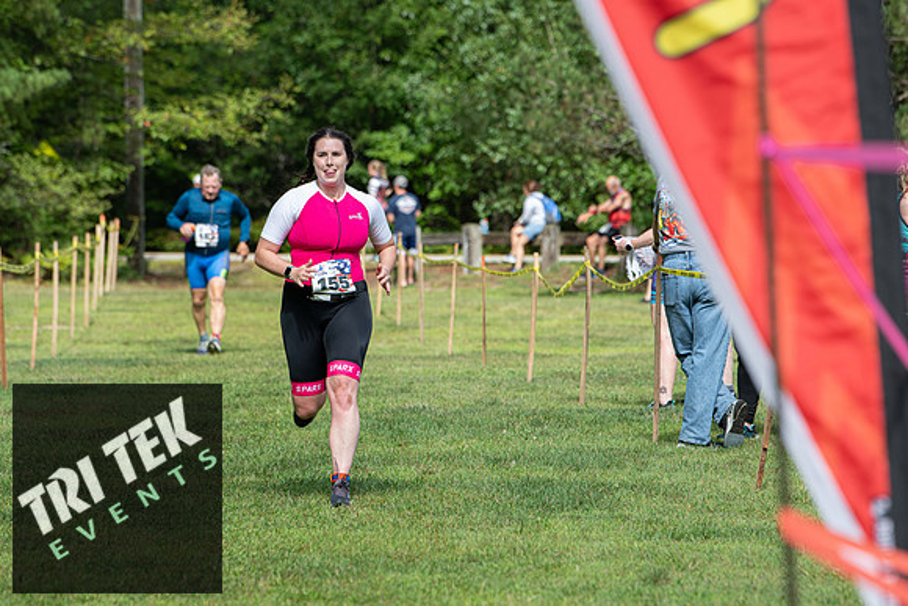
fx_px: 5045
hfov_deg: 10.3
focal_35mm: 200
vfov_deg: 6.9
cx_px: 454
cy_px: 303
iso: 250
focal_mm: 200
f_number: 5.6
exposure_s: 1/800
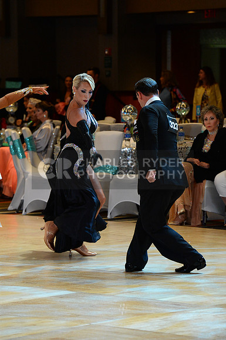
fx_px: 1842
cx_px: 113
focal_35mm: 195
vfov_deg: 10.6
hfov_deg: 7.0
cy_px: 170
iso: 5000
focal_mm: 195
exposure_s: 1/250
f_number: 5.6
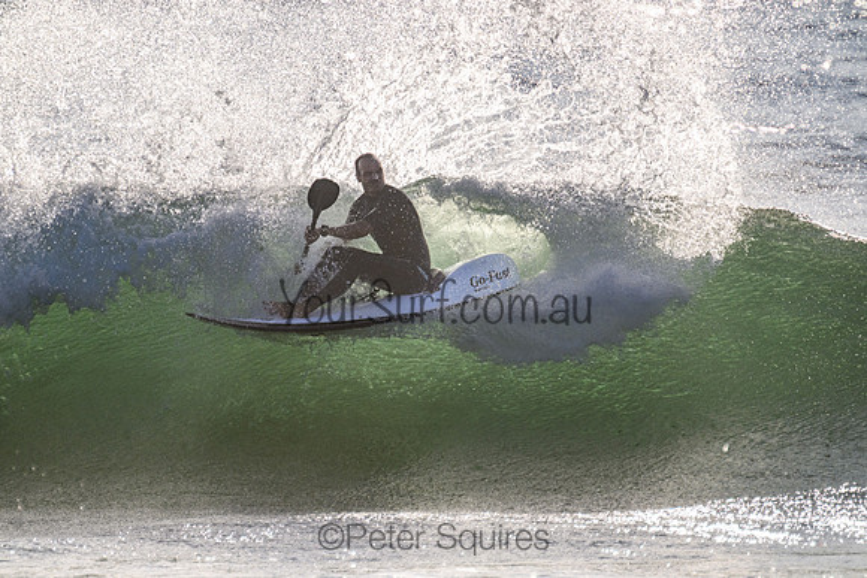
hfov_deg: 2.6
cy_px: 289
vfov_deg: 1.7
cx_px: 434
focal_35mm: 800
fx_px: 19270
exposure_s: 1/2000
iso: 800
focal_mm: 800
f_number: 11
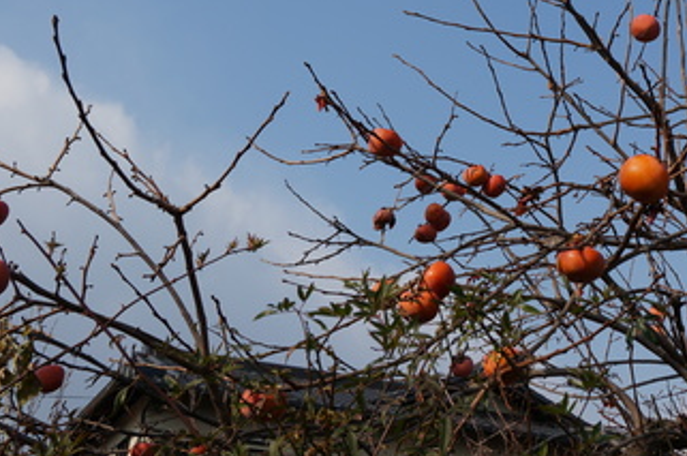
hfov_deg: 33.3
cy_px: 57
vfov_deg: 22.5
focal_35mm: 59
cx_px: 518
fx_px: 1123
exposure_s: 1/250
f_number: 9
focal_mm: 21
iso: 100
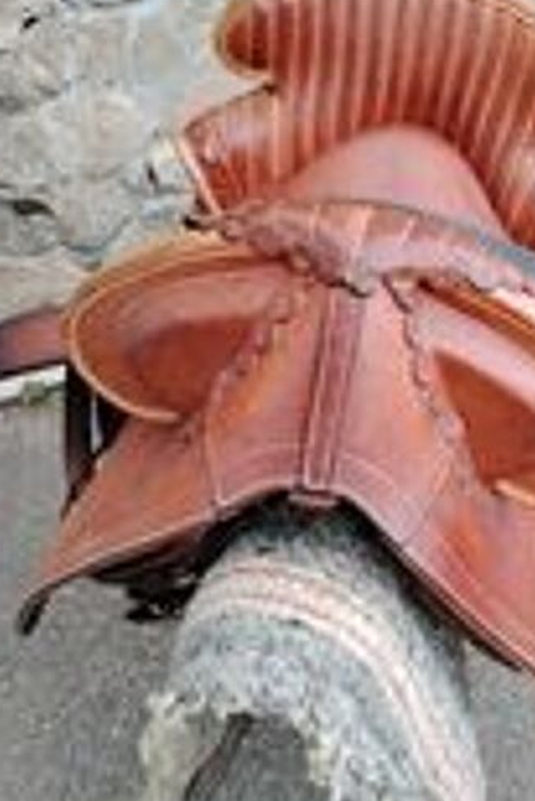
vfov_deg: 54.3
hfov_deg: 37.4
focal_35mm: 35
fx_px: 779
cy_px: 433
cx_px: 366
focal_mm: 4.25
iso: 283
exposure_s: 1/100
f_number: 1.8
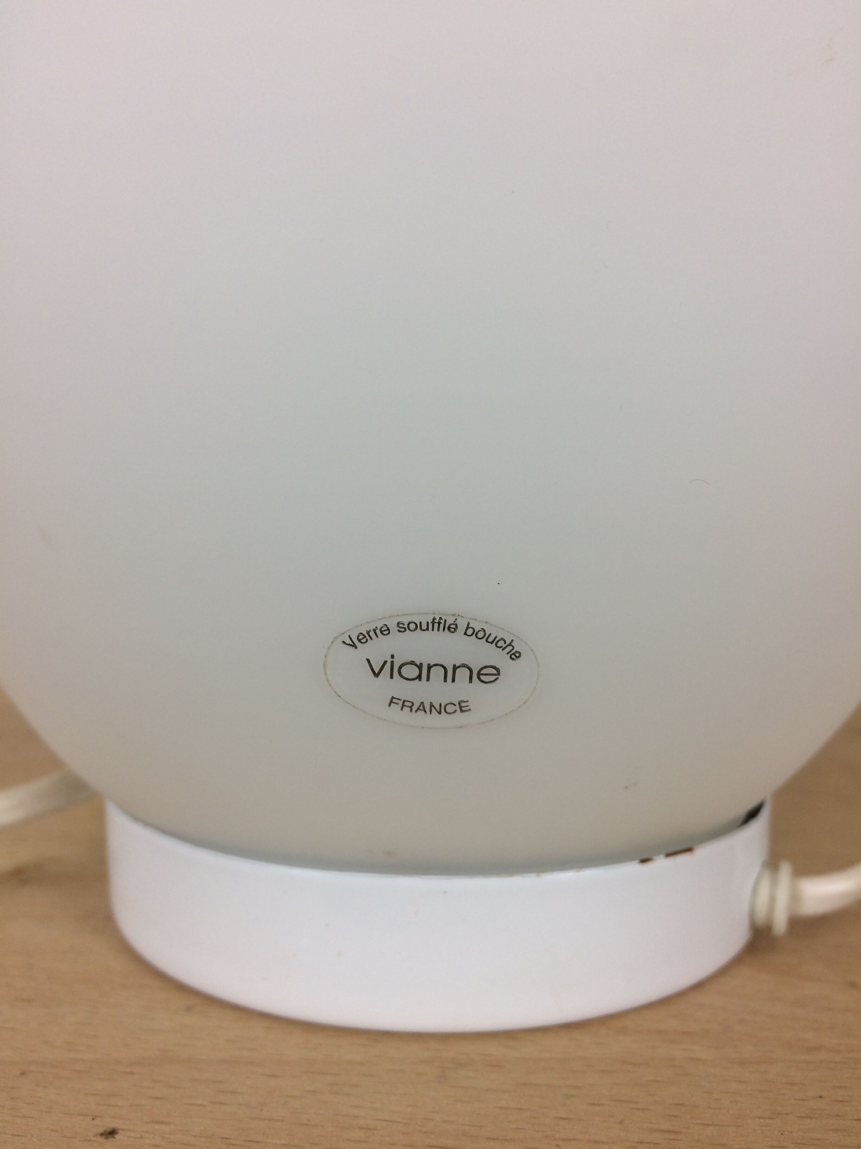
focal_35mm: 29
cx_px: 430
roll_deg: +1.1
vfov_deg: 61.7
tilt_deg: -5.8
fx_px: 962
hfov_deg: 48.2
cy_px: 574
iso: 32
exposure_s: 1/50
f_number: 2.2
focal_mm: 4.15
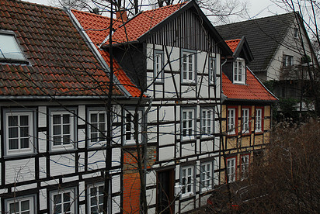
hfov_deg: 50.4
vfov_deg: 35.1
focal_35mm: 38
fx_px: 338
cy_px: 118
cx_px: 130
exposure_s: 1/25
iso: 250
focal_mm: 18
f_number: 3.5
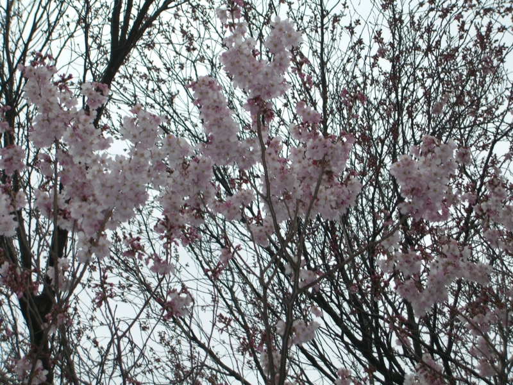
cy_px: 192
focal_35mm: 80
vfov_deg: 18.4
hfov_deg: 24.4
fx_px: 1186
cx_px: 256
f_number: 4.4
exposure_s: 1/100
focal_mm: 16.6
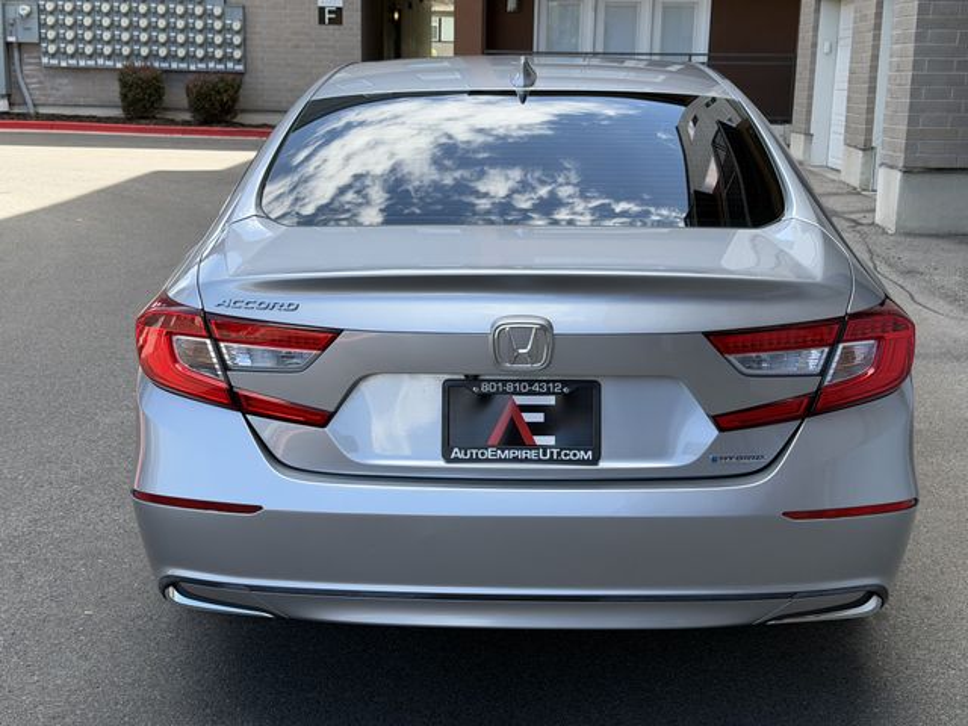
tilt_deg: -11.4
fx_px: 1342
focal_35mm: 48
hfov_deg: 39.7
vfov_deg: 30.3
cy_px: 363
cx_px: 484
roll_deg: -1.0
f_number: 1.78
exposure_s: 1/1041
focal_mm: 6.76
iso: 64
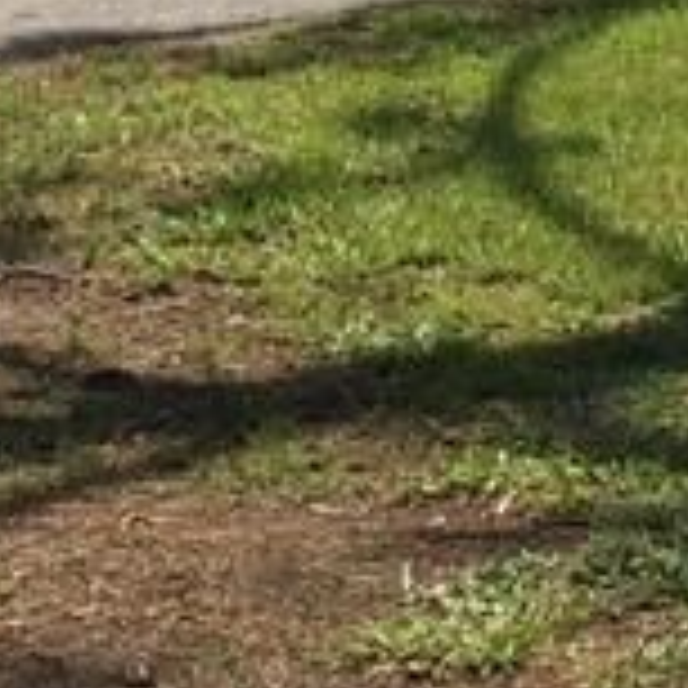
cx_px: 13
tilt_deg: +0.8
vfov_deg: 9.6
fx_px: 3868
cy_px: -603
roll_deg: +0.2
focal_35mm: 172
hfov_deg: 10.1
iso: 32
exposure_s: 1/2475
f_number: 2.2
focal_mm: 4.15
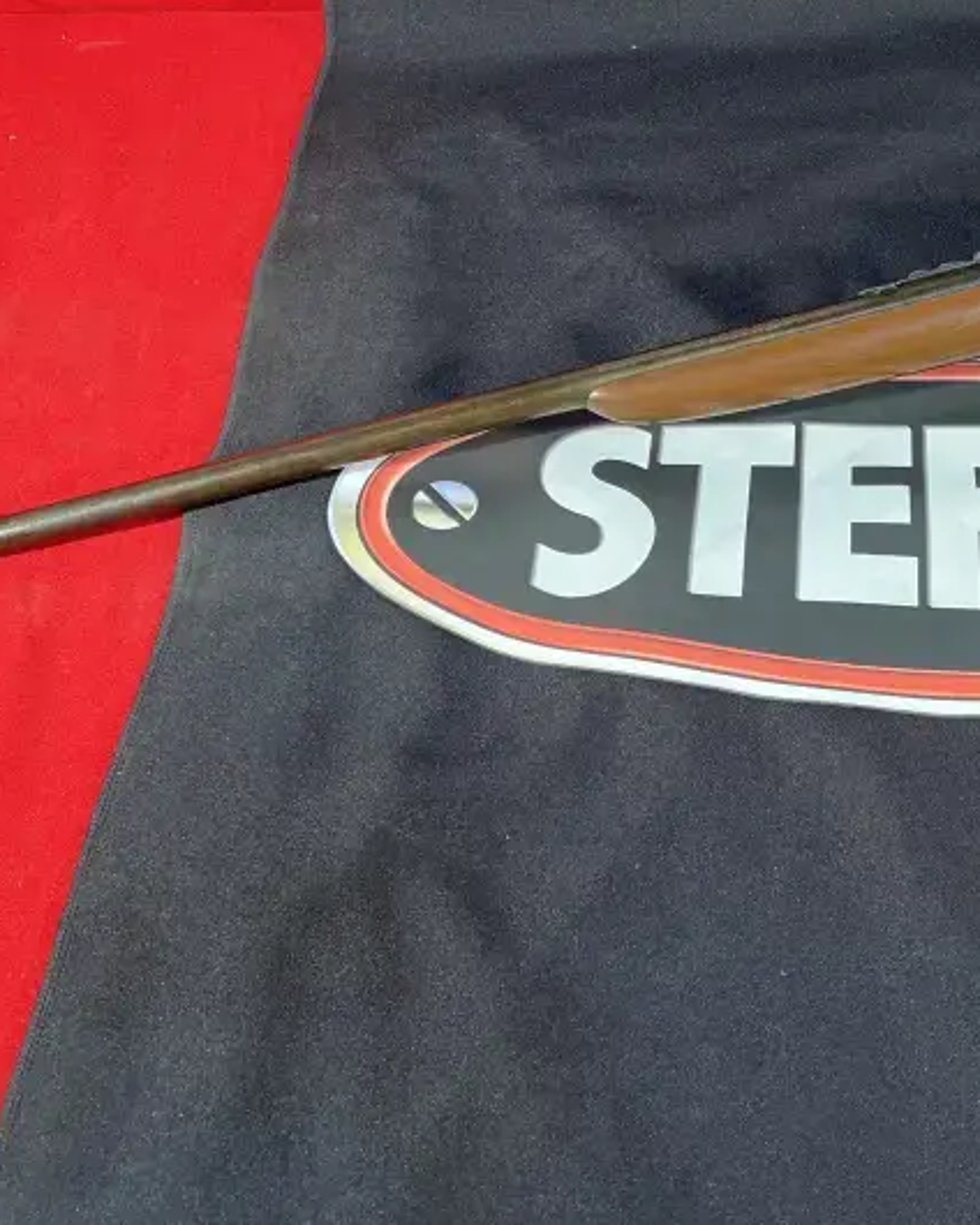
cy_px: 407
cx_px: 913
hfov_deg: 31.0
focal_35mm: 46
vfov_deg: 39.8
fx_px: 1668
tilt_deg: -50.6
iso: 100
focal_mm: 5.7
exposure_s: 1/120
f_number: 1.5
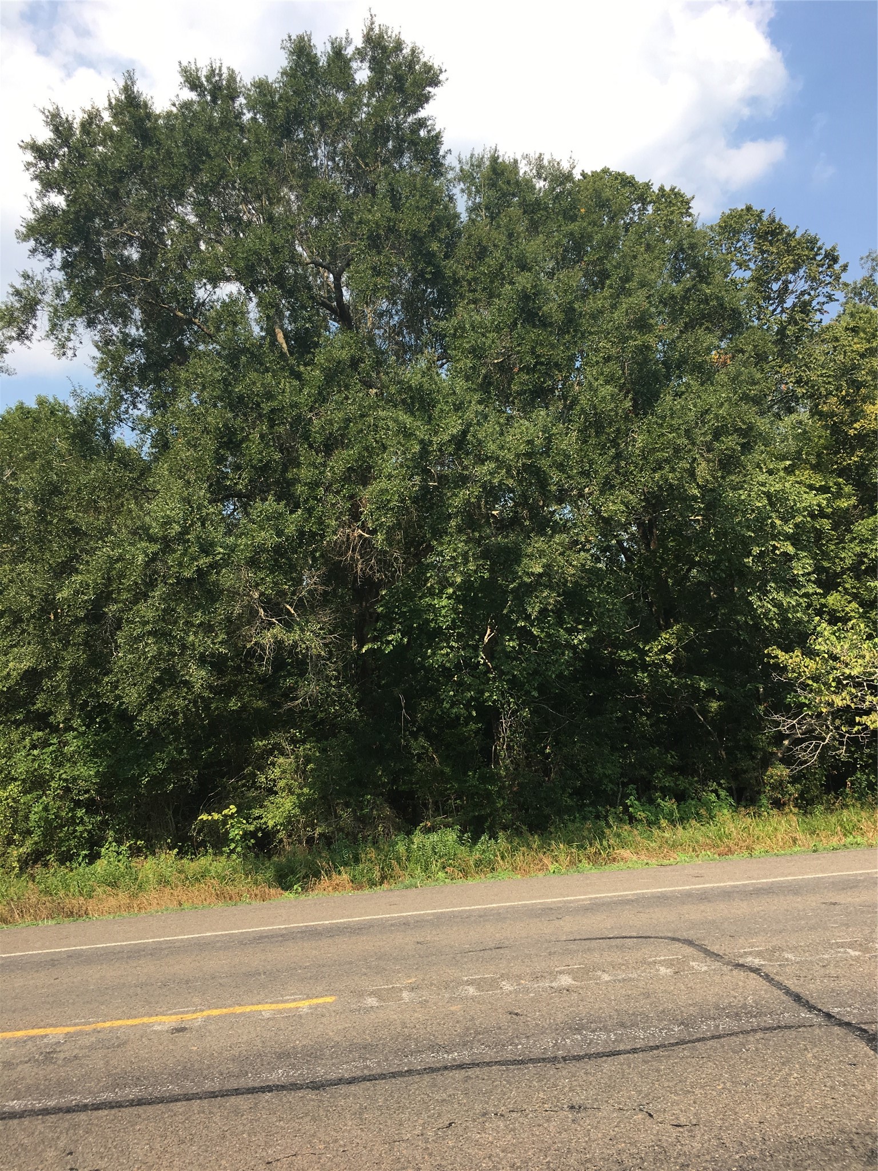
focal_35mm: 29
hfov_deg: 48.2
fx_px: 981
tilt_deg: +10.0
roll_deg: +3.1
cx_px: 439
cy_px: 586
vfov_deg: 61.7
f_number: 2.2
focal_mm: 4.15
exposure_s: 1/769
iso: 25
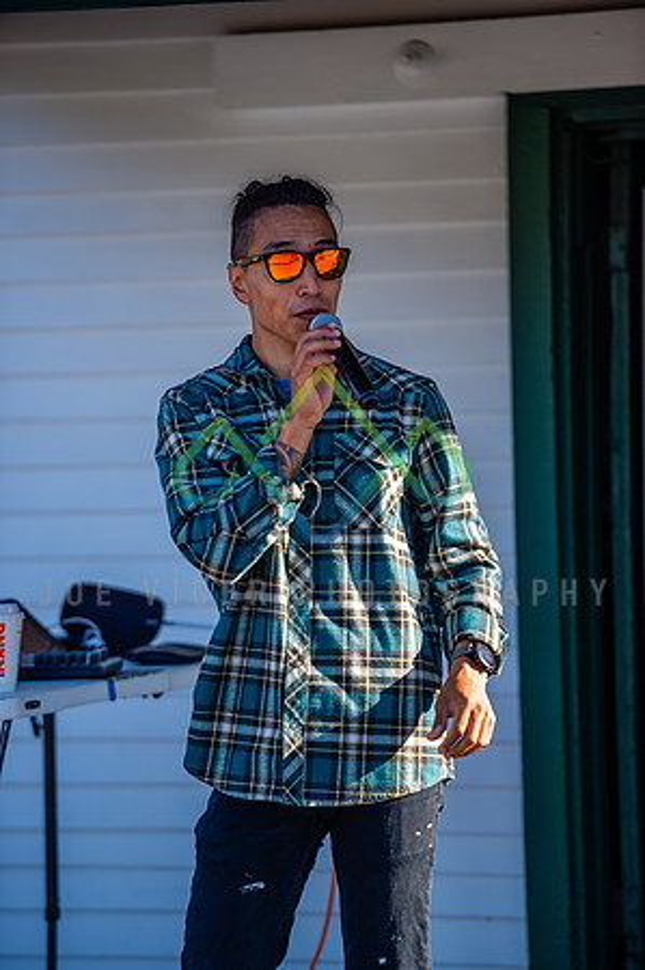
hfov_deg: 6.9
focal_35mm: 200
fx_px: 5387
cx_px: 322
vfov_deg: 10.3
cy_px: 485
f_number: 2.8
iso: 100
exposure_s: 1/640
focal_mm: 200
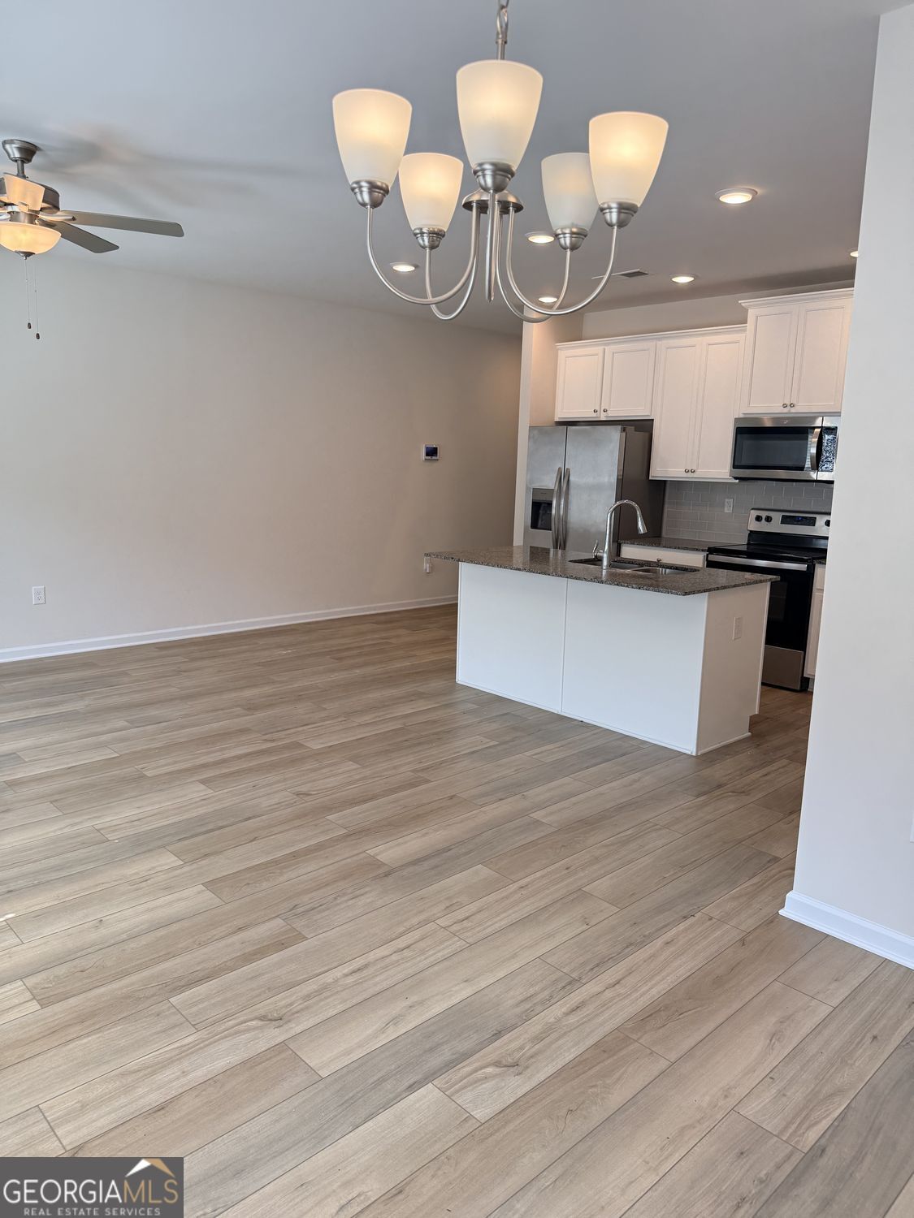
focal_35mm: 24
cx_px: 457
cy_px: 609
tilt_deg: -9.3
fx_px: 845
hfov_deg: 56.8
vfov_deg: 71.6
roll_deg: -1.0
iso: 100
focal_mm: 6.76
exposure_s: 1/277
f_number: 1.78
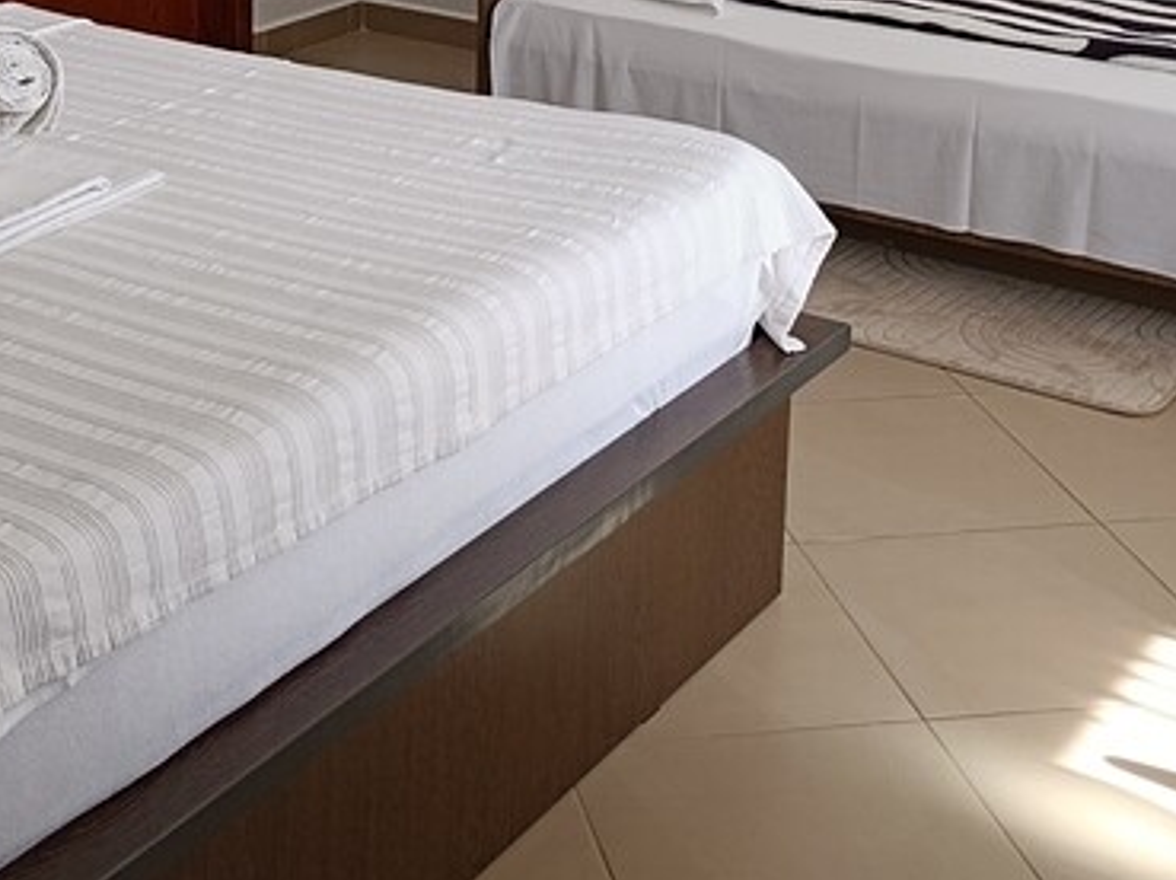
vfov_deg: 21.5
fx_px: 2172
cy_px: -129
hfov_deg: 30.0
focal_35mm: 64
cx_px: 373
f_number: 1.65
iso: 324
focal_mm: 6.11
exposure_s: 1/100
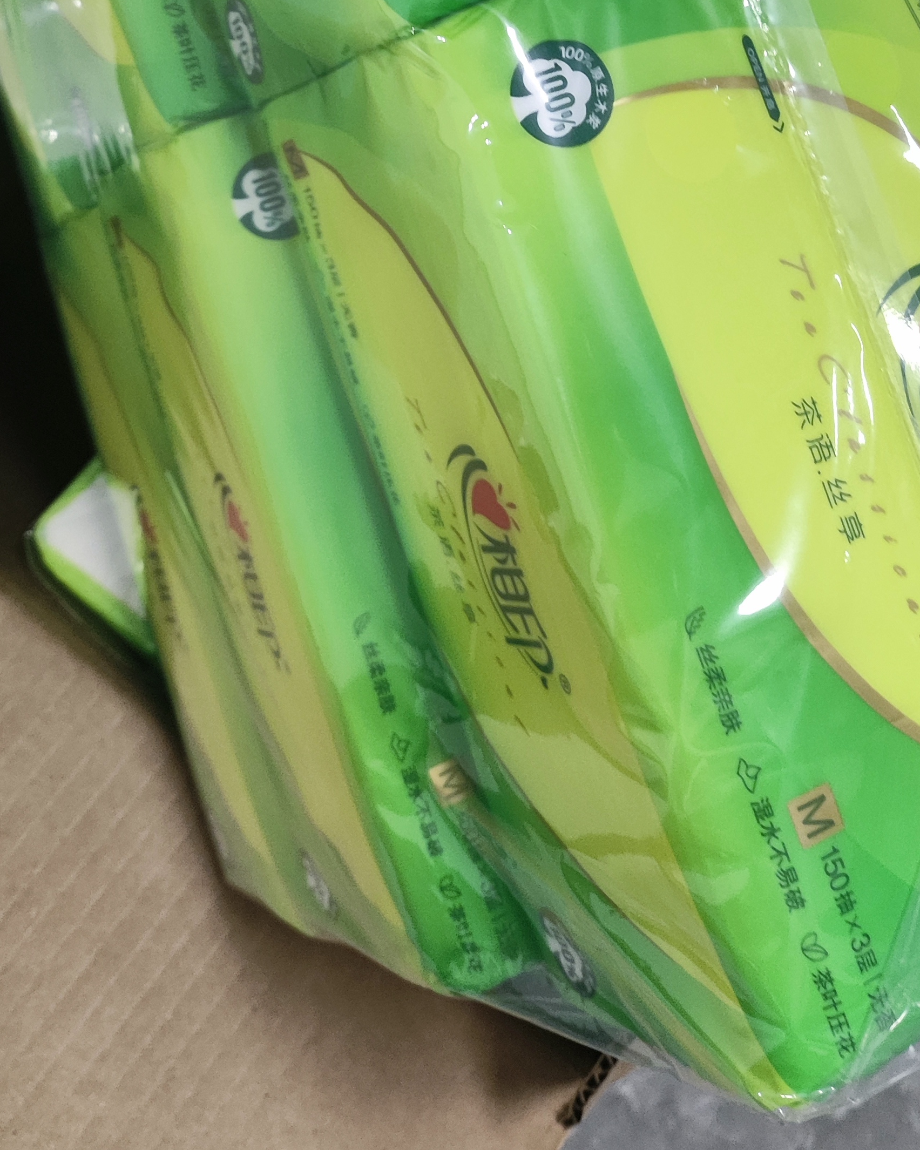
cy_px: 29
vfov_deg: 32.8
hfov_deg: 28.4
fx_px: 1804
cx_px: 615
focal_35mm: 53
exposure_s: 1/33.3
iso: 582
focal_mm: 4.71
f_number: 1.79
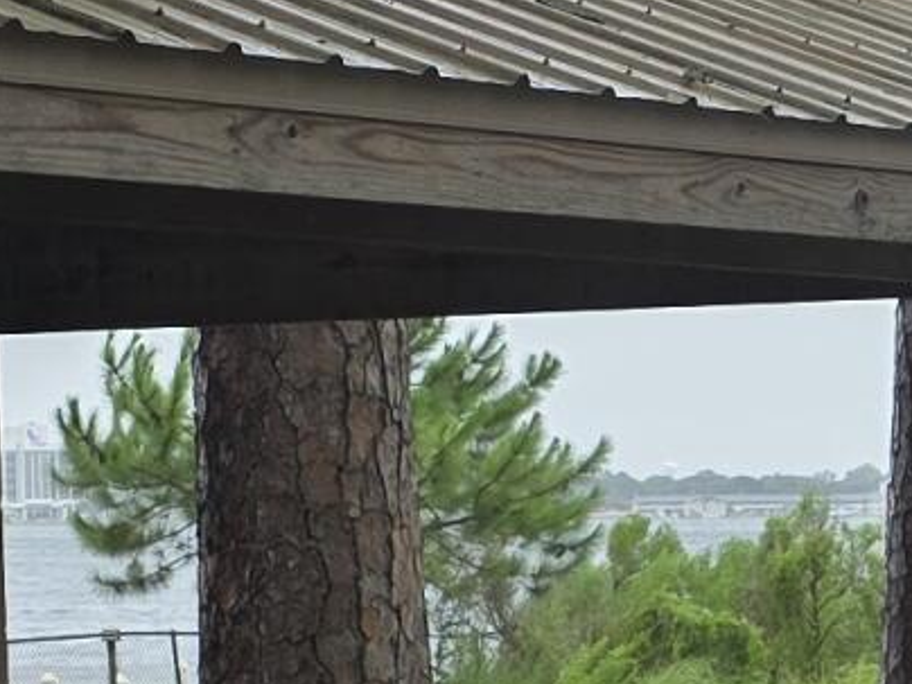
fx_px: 4505
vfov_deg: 8.6
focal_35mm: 171
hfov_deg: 11.2
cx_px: 1210
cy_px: 889
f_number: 1.7
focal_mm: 6.3
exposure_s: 1/2450
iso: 80
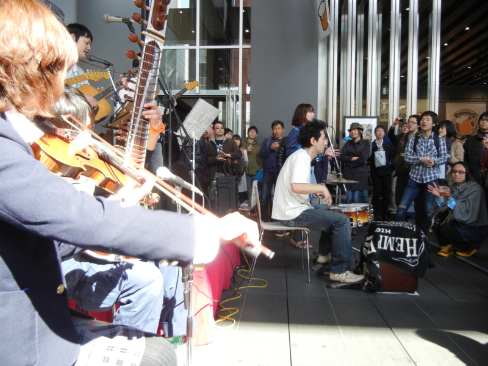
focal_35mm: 30
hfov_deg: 60.0
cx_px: 244
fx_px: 423
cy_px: 183
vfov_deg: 46.8
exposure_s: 1/85.1
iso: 160
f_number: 3.5
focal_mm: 5.4
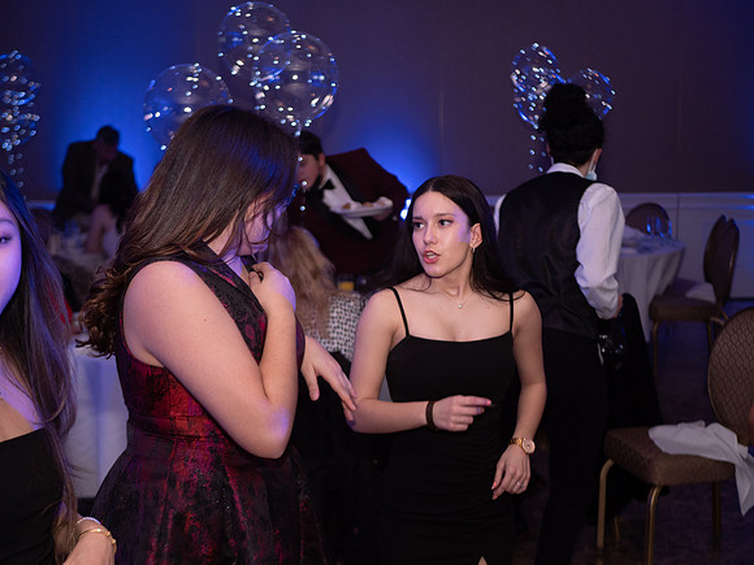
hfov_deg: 38.2
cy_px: 282
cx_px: 377
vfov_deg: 29.1
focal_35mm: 50
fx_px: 1089
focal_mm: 25
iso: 800
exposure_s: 1/125
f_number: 1.7
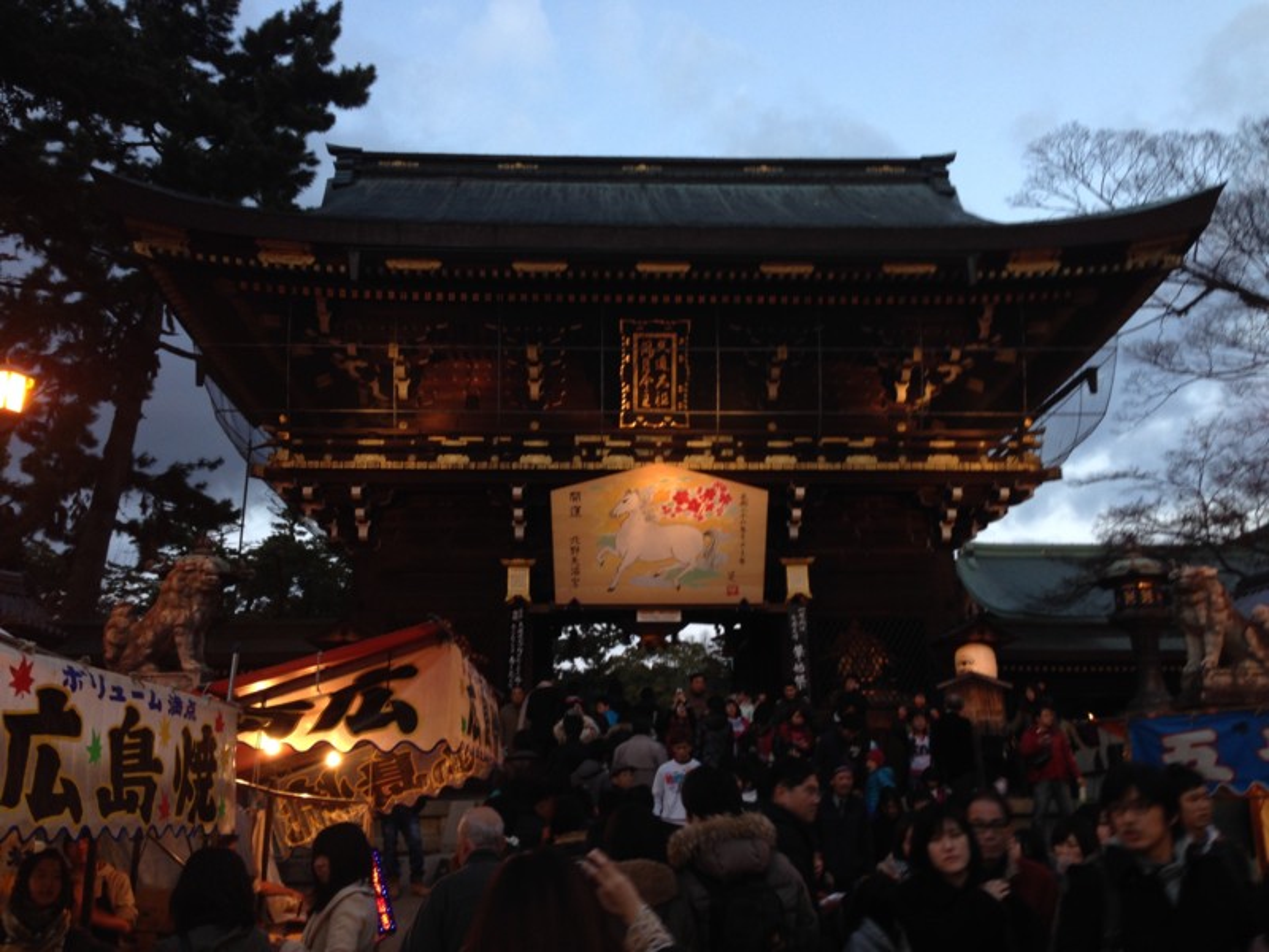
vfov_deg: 42.9
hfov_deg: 55.4
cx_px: 634
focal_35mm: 33
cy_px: 476
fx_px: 1210
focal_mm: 4.12
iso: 50
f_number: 2.4
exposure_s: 1/24
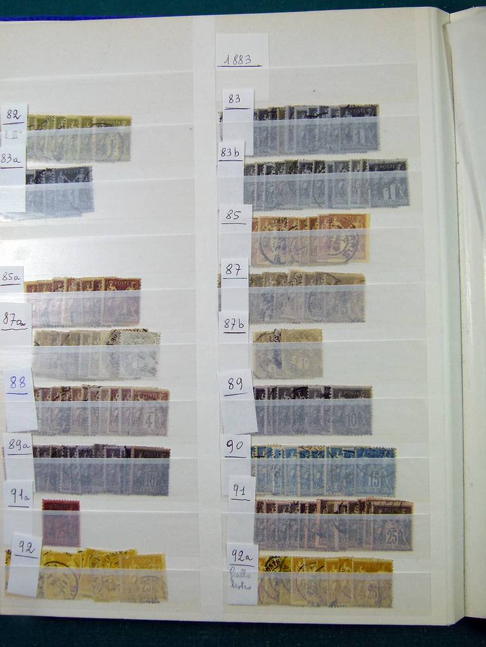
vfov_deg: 58.4
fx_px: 580
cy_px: 324
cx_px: 243
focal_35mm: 31
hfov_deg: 45.4
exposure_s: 1/160
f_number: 4
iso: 100
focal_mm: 5.6
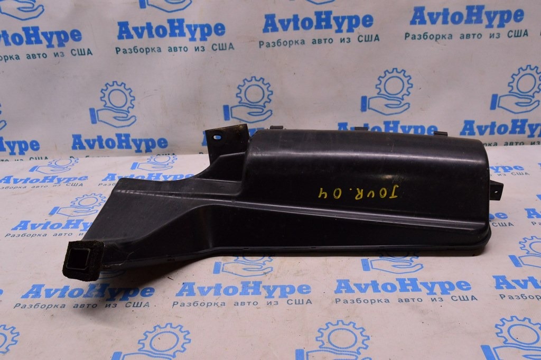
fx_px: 541
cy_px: 180
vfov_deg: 36.8
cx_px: 270
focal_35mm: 36
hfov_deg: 53.2
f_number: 8
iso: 1600
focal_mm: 24
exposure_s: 1/125
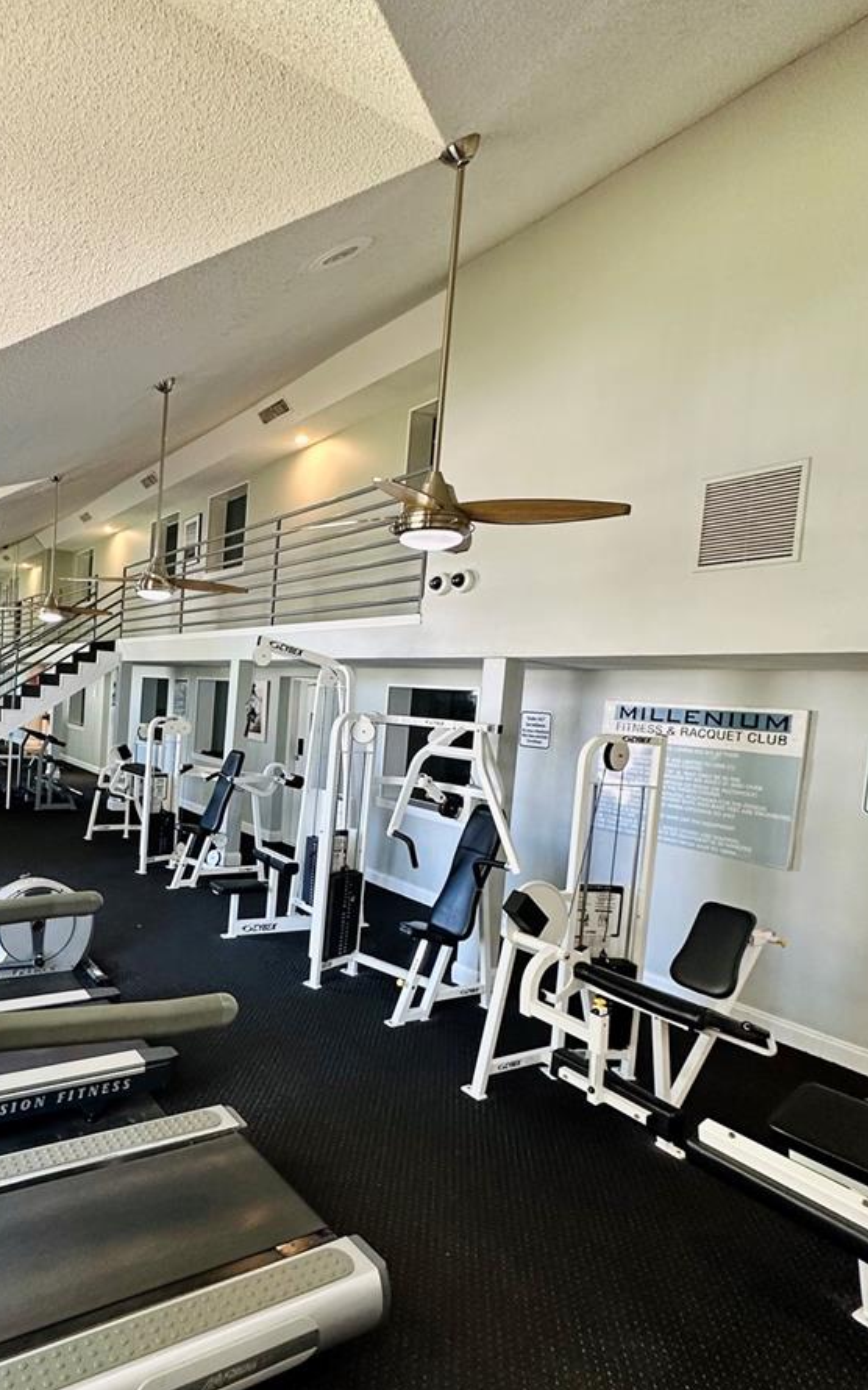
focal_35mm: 20
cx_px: 186
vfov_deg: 85.0
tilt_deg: -3.8
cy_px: 734
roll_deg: -3.8
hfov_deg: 55.8
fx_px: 757
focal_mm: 2.22
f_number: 2.2
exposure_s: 1/60
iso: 200
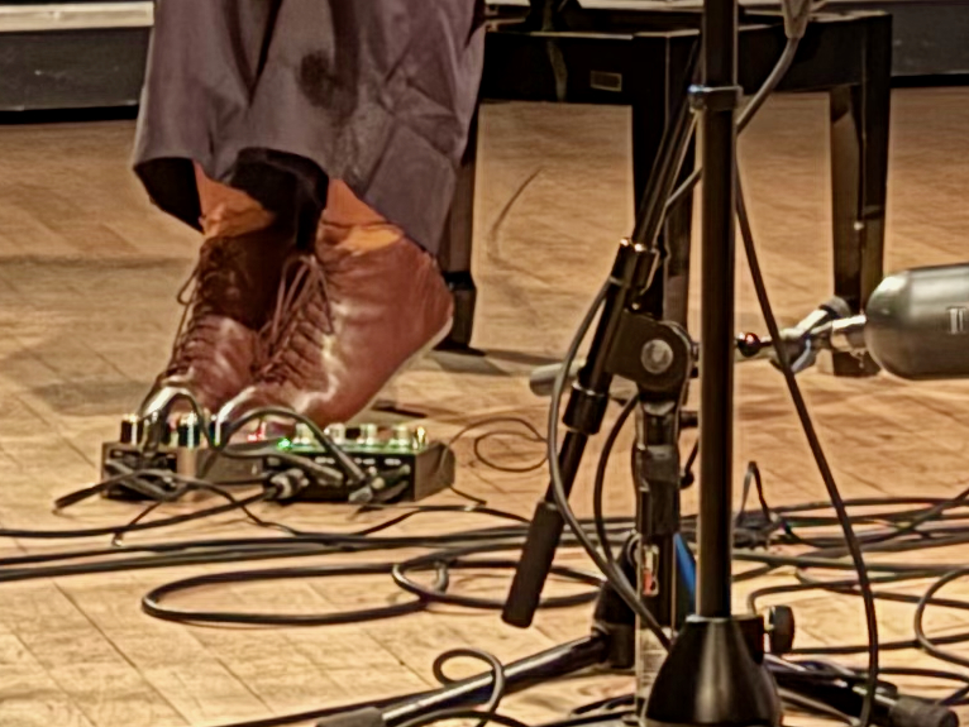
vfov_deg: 5.9
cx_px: 1689
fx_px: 6916
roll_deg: -1.4
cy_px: -732
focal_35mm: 247
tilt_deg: +2.5
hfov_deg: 7.8
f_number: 1.78
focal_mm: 6.76
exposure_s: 1/9
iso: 1000
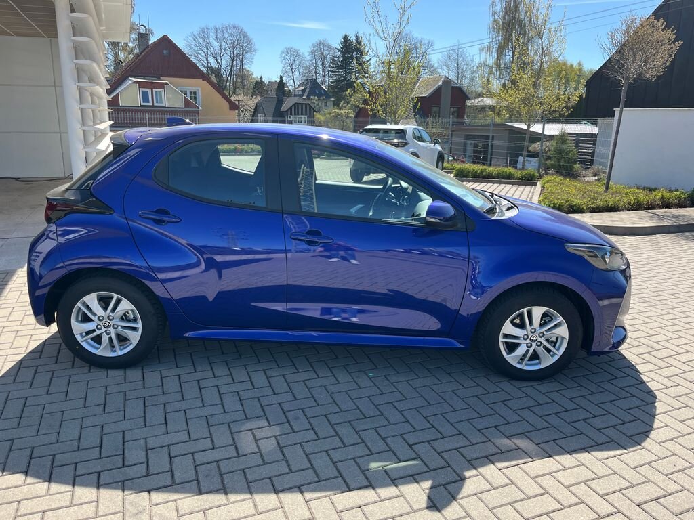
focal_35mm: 26
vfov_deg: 53.1
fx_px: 521
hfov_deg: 67.3
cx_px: 347
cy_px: 260
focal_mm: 5.1
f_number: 1.6
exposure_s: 1/951
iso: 50
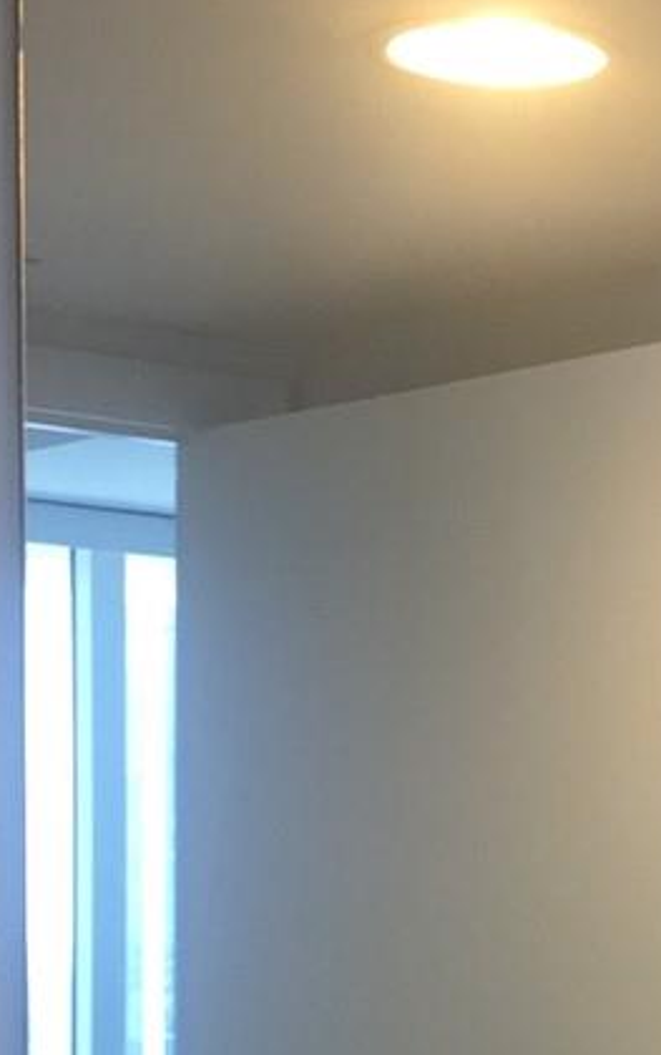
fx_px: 3368
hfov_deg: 11.0
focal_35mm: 117
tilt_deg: -6.0
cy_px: 1324
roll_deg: -1.8
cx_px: 812
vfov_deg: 16.9
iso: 40
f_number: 2.2
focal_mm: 4.15
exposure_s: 1/60
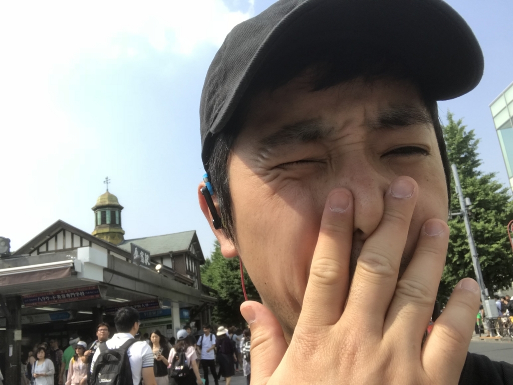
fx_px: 474
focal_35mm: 32
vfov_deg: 44.2
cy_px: 192
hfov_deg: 56.8
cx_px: 256
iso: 25
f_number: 2.2
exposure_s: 1/677
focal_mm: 2.87
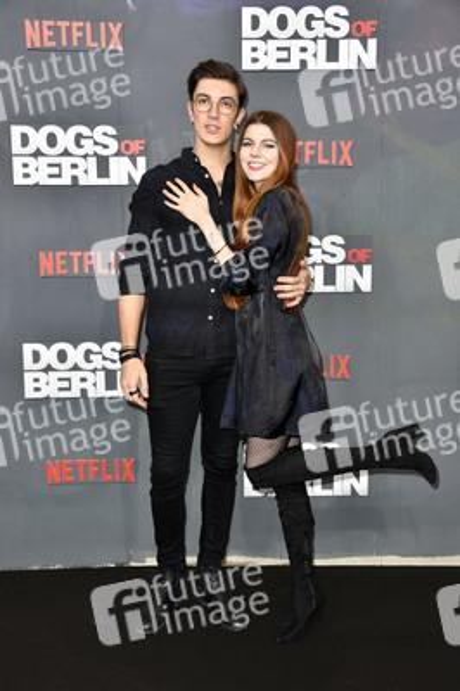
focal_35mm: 44
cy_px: 346
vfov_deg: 44.5
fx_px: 845
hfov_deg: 30.5
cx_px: 230
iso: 320
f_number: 5.6
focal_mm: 44
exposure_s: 1/200
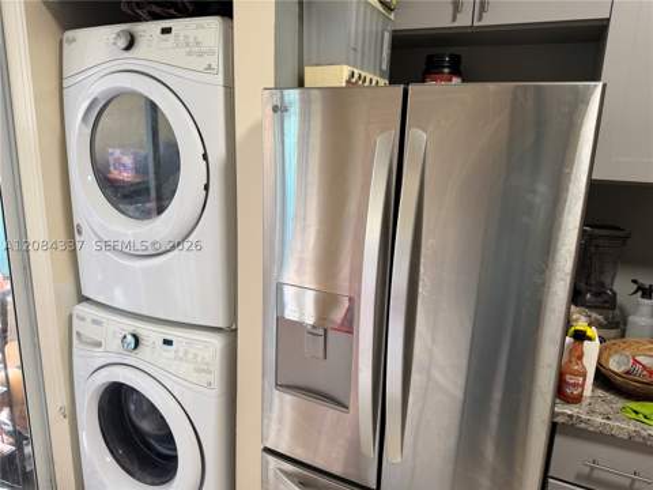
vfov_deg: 56.8
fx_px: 453
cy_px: 245
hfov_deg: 71.6
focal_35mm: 24
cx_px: 326
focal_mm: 6.76
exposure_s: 1/60
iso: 160
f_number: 1.78
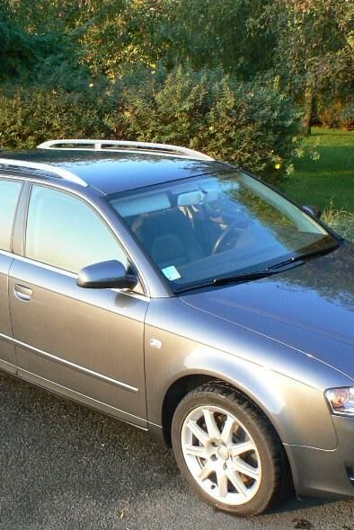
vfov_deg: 24.4
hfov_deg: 16.5
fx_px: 1223
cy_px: 321
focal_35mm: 83
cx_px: 194
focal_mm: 7.7
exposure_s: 1/60
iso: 80
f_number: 4
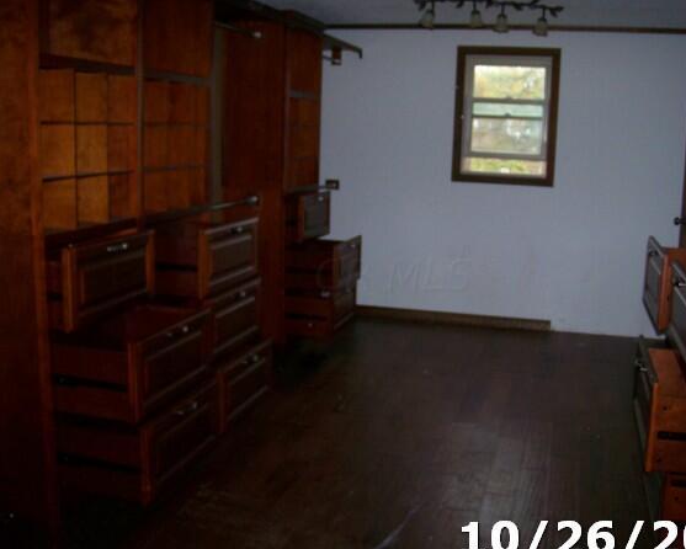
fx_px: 751
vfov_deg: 40.2
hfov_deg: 48.9
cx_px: 393
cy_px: 274
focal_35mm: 37
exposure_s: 1/30
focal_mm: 5.85
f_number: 2.8
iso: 200
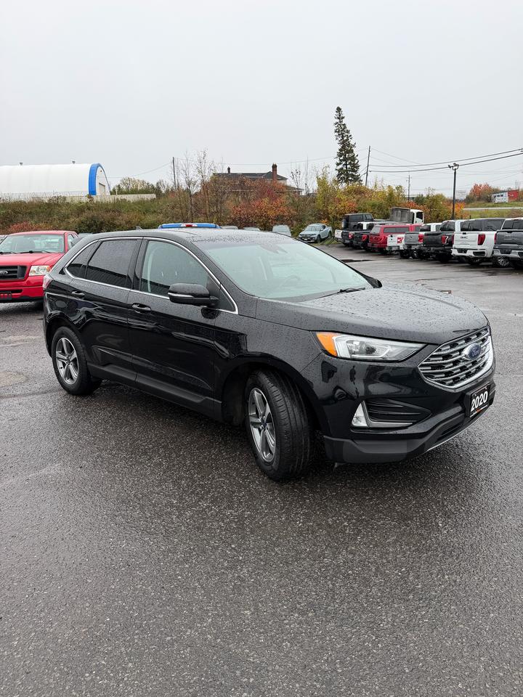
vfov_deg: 71.6
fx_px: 483
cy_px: 348
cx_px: 262
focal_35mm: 24
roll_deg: +1.6
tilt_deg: -11.1
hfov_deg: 56.8
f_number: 1.78
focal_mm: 6.76
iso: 80
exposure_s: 1/765
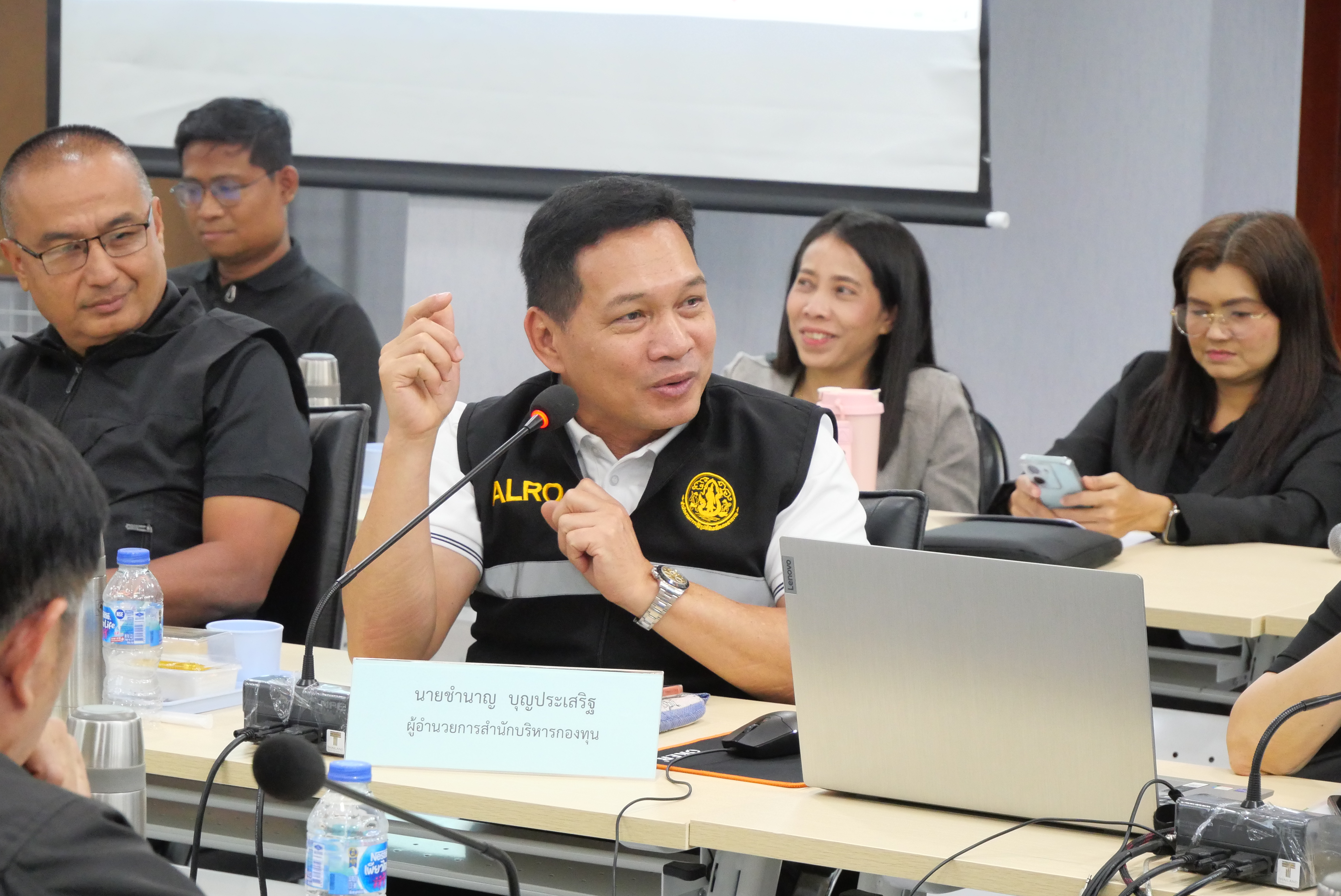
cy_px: 448
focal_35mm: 124
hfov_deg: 16.5
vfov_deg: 11.1
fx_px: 4622
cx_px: 670
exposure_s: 1/50
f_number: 5.6
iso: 3200
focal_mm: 60
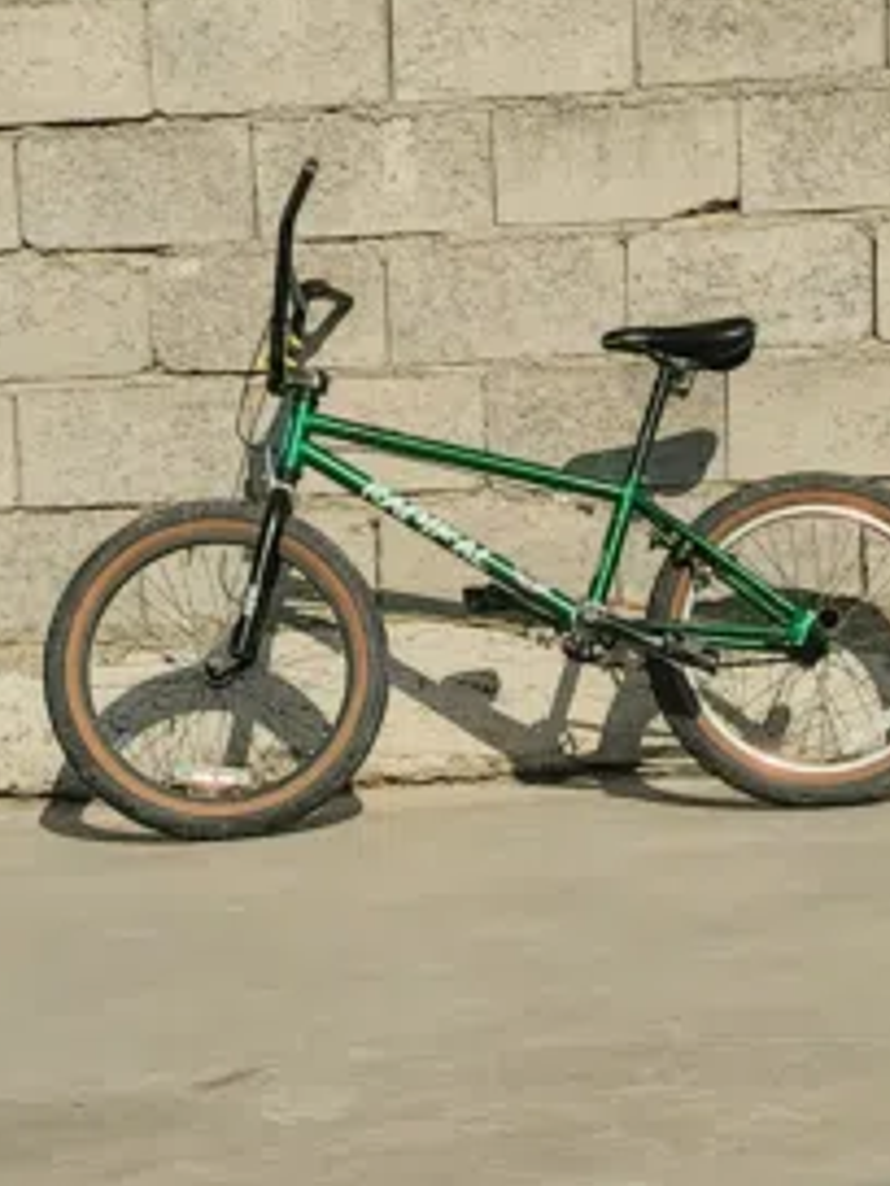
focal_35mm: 94
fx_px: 3222
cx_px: 515
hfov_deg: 15.7
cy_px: 685
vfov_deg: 20.8
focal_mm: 5.25
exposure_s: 1/14461
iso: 50
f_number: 1.75
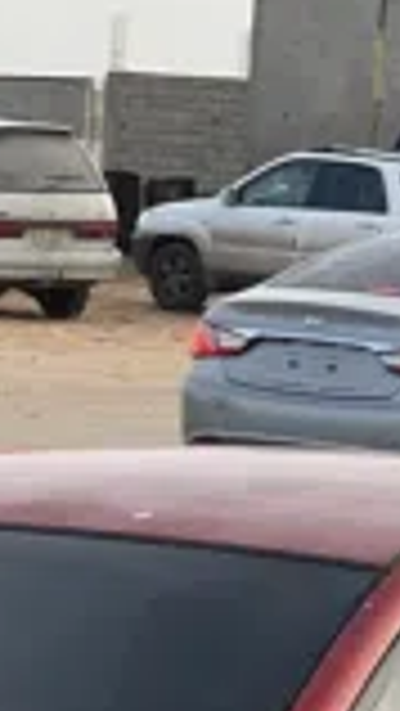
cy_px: 886
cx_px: -4
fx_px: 6404
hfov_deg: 3.6
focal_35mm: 340
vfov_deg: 6.3
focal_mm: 9
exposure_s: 1/121
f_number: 2.8
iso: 40
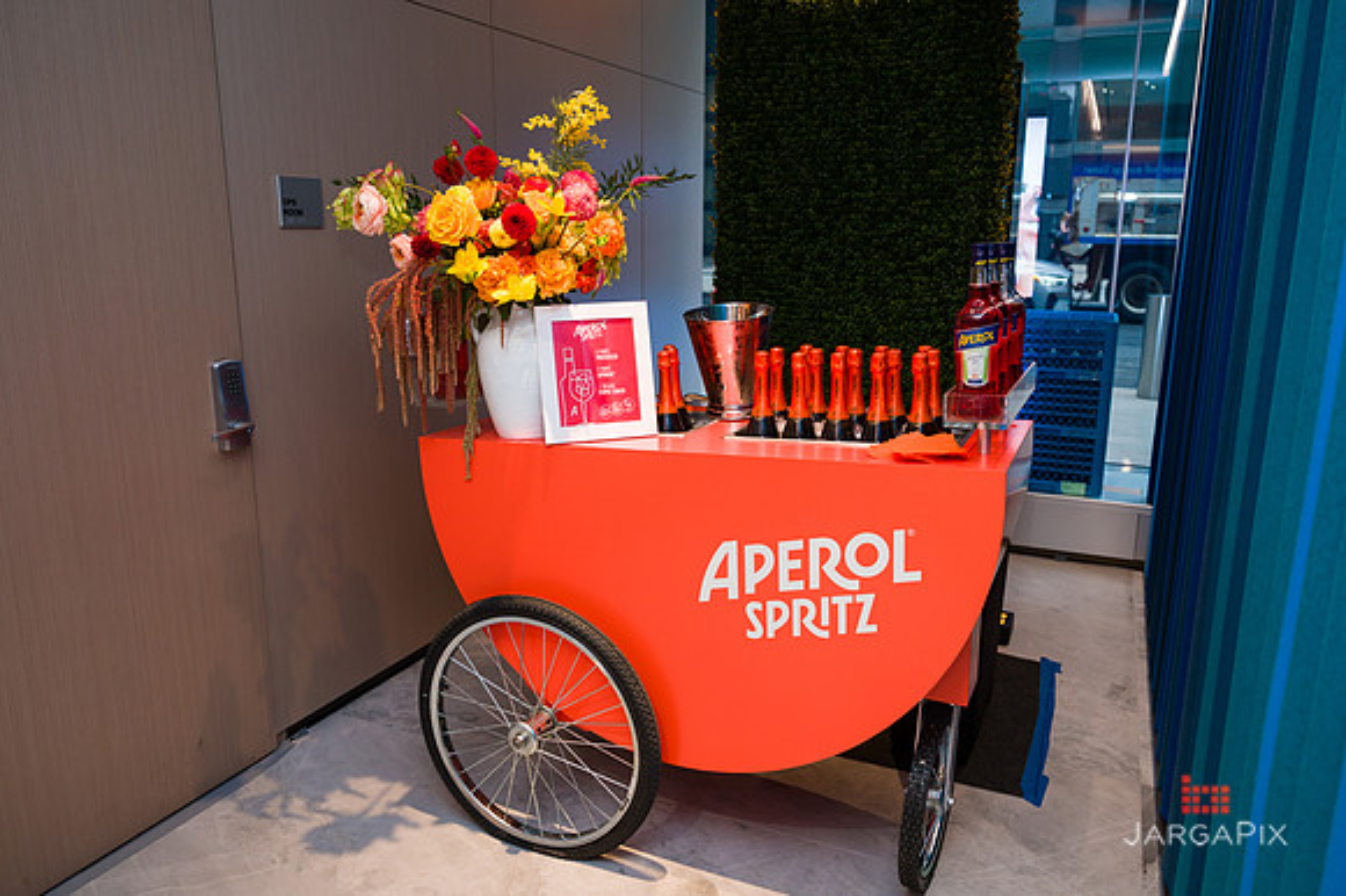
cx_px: 675
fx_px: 960
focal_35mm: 26
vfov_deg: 50.0
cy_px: 440
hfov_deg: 70.1
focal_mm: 24
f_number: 3.2
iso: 640
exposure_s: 1/160
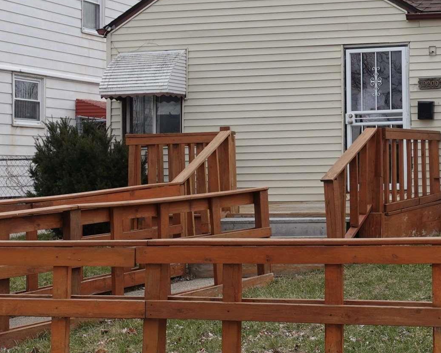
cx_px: 518
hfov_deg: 25.6
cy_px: 124
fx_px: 874
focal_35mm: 67
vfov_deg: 22.7
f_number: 4
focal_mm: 9.4
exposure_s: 1/320
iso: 125
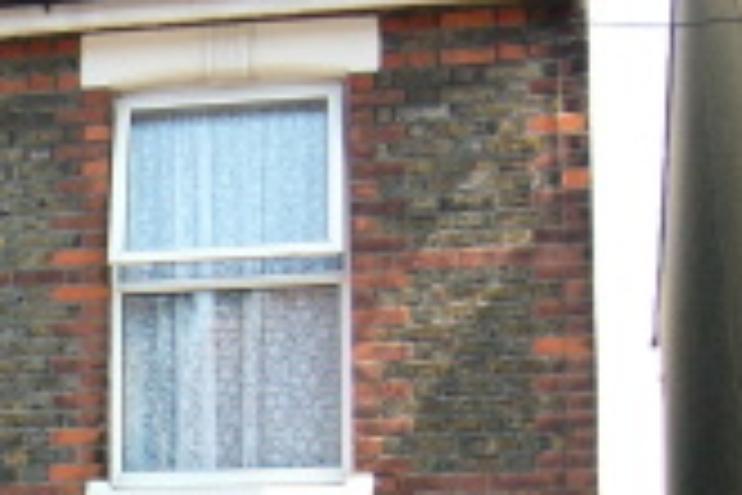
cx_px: -256
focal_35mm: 113
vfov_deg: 11.9
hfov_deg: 16.9
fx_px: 2329
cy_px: 598
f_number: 8
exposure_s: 1/50
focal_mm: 5.8
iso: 100
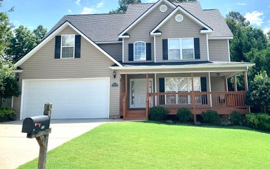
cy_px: 60
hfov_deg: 56.5
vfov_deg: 37.0
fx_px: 250
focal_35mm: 34
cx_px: 153
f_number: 1.8
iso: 25
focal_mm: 4.25
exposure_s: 1/2257
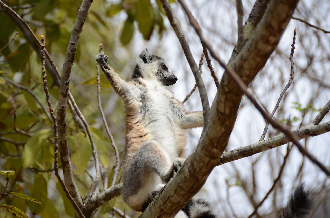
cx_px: 165
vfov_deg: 4.6
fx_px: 2744
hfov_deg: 6.9
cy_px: 109
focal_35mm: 300
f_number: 5.6
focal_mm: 200
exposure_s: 1/320
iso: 100
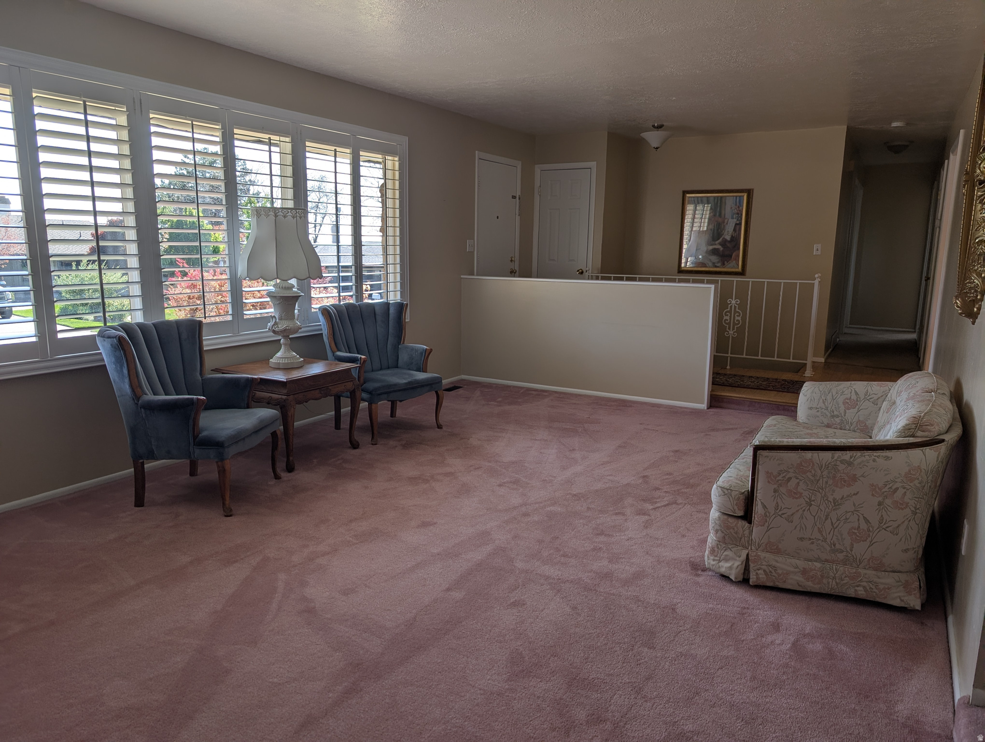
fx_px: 684
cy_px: 371
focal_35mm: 24
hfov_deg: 71.5
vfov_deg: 56.9
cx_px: 492
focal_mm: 6.9
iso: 20
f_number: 1.68
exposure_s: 1/167
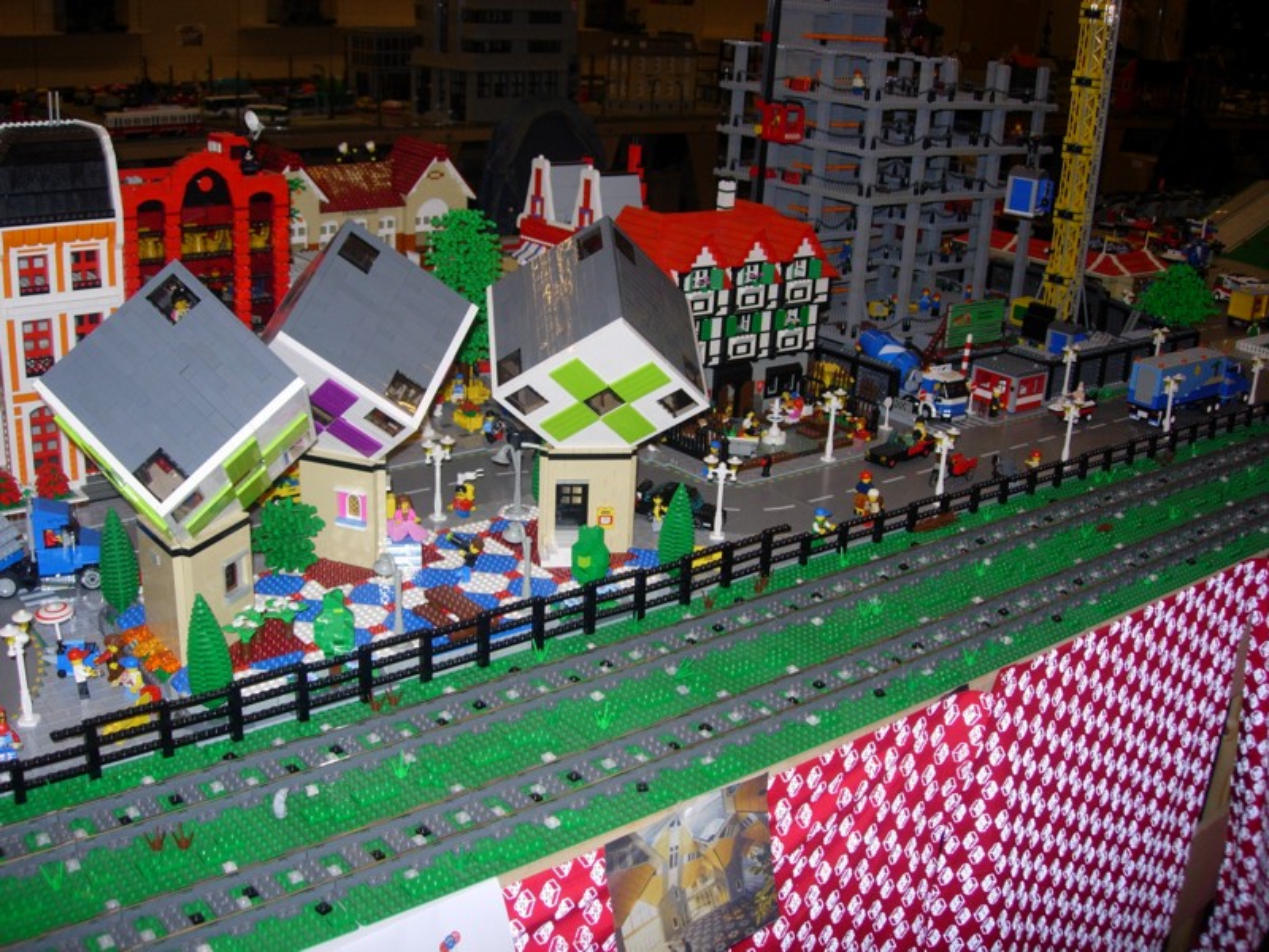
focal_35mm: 38
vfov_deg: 37.7
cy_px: 476
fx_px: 1393
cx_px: 634
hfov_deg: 49.0
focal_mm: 7.8
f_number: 2.8
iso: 79
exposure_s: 1/64
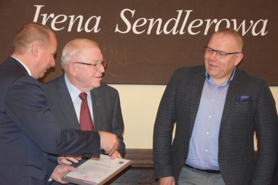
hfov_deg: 21.7
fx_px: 726
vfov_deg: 14.6
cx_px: 140
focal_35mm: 94
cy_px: 92
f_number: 5.3
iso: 3200
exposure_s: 1/60
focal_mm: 62
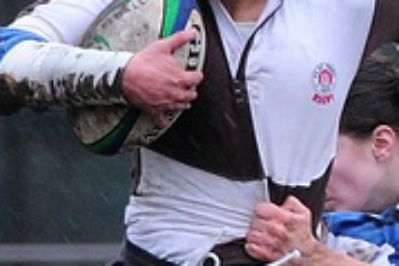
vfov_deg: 0.5
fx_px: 33341
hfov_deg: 0.7
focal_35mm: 3011
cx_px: 290
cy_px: 295
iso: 640
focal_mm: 400
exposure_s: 1/320
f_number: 5
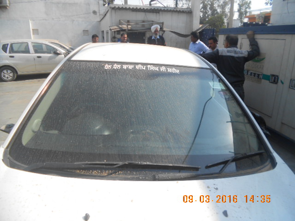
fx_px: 247
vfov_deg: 48.2
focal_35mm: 29
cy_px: 110
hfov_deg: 61.7
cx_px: 148
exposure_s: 1/640
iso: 80
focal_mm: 5.3
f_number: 3.4
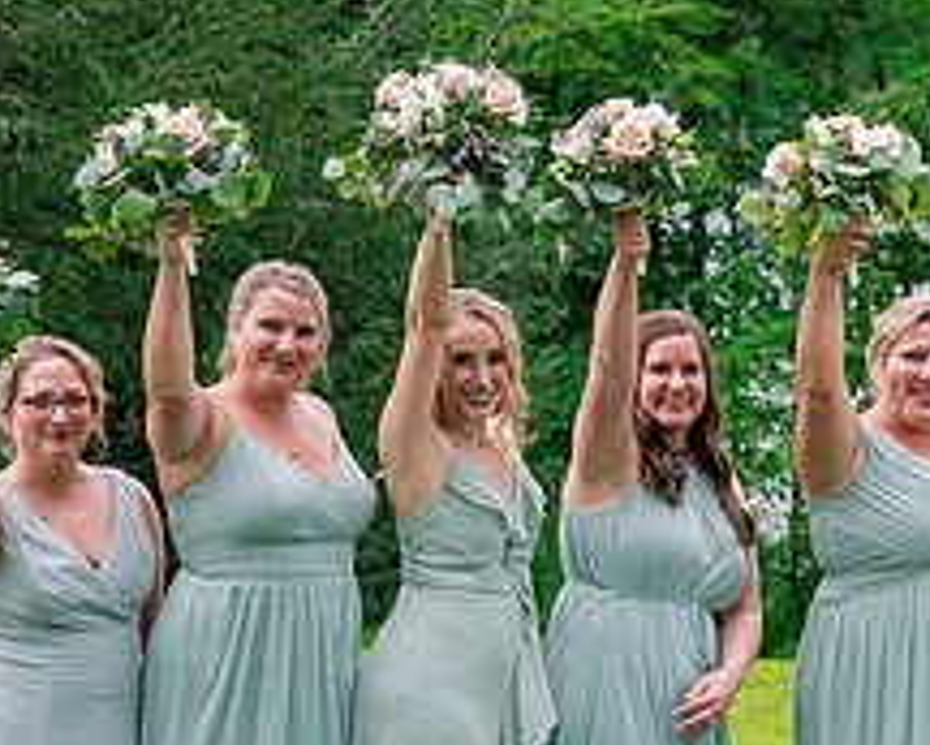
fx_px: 6058
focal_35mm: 220
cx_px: 1094
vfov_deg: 7.0
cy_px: 420
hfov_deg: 8.7
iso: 500
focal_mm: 85
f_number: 4.5
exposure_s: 1/1250
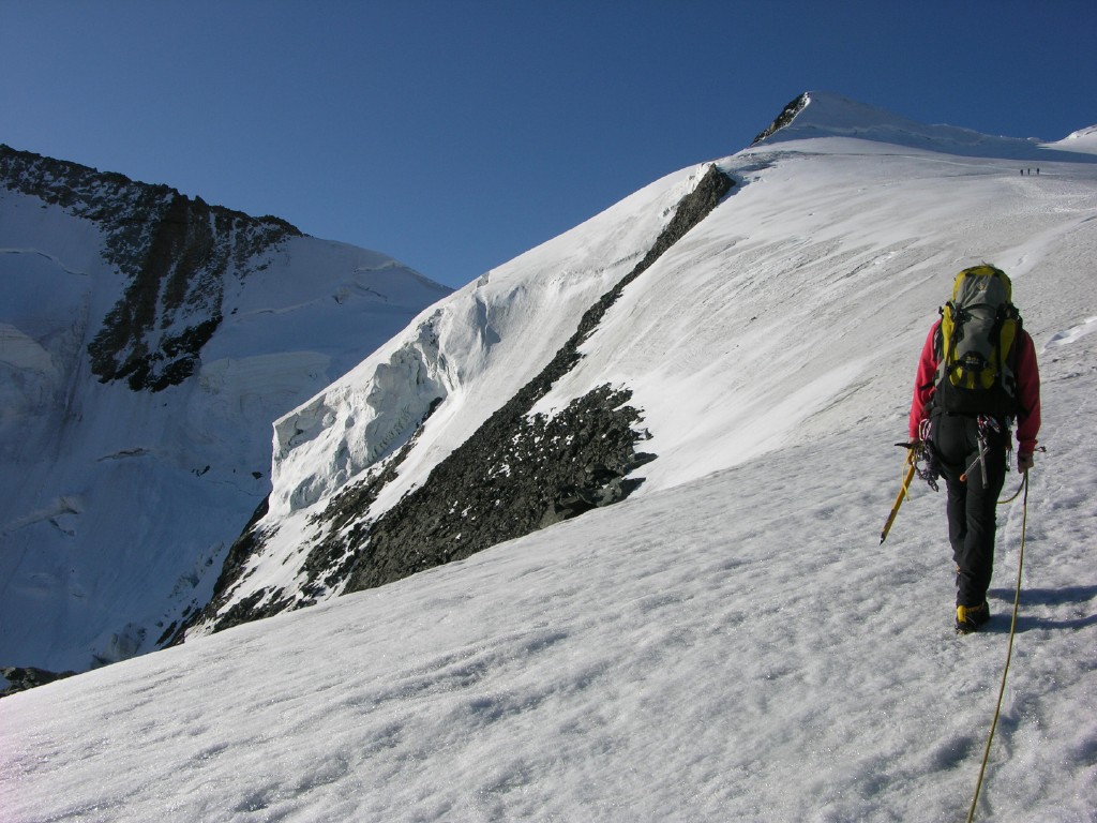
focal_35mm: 35
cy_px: 412
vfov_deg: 40.7
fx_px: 1109
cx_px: 548
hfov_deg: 52.6
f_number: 7.1
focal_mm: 8.9
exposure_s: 1/356
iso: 50
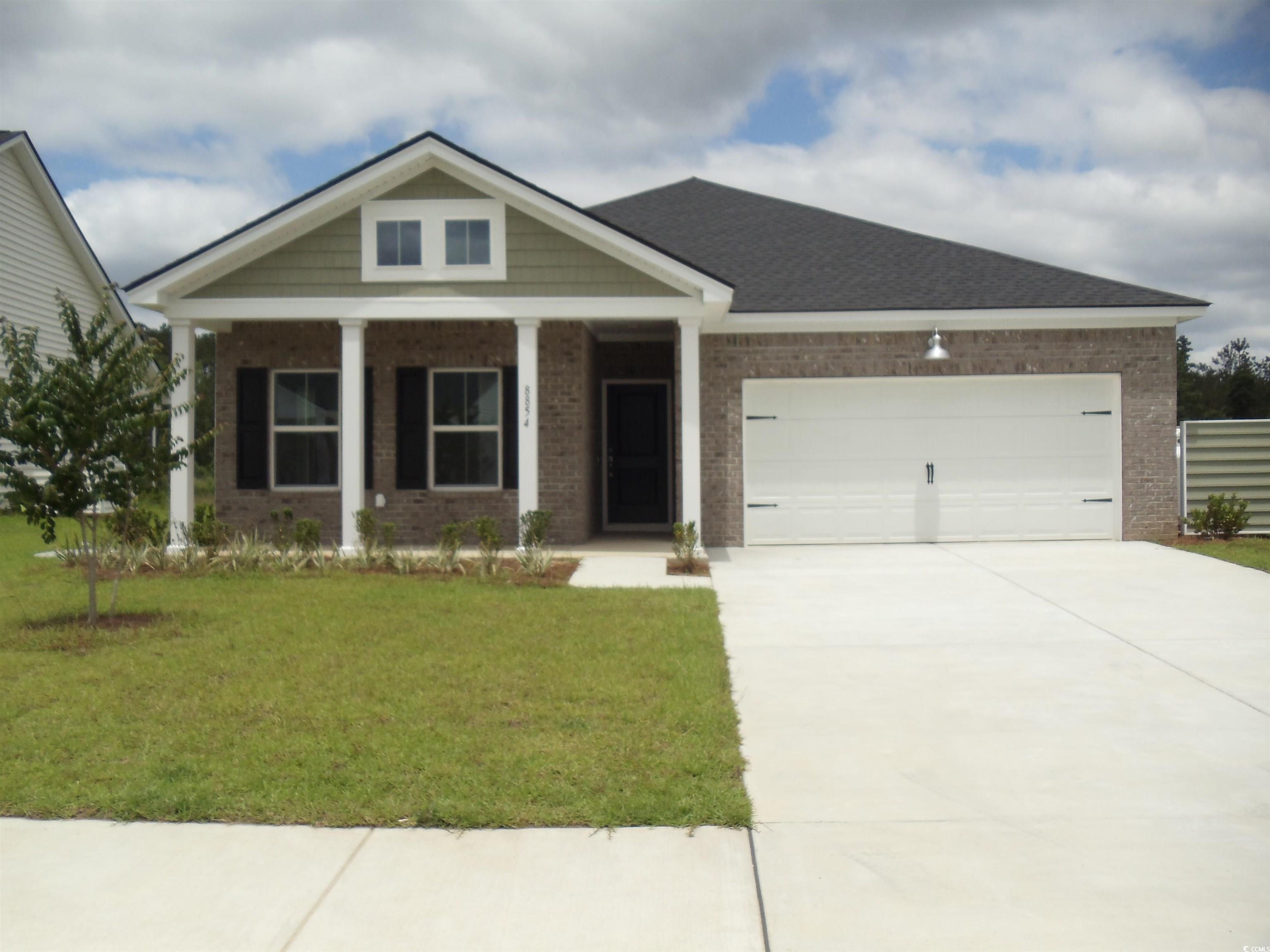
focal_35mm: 44
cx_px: 635
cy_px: 476
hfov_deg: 42.9
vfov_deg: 32.9
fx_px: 1614
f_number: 7.1
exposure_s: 1/500
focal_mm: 6
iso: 100
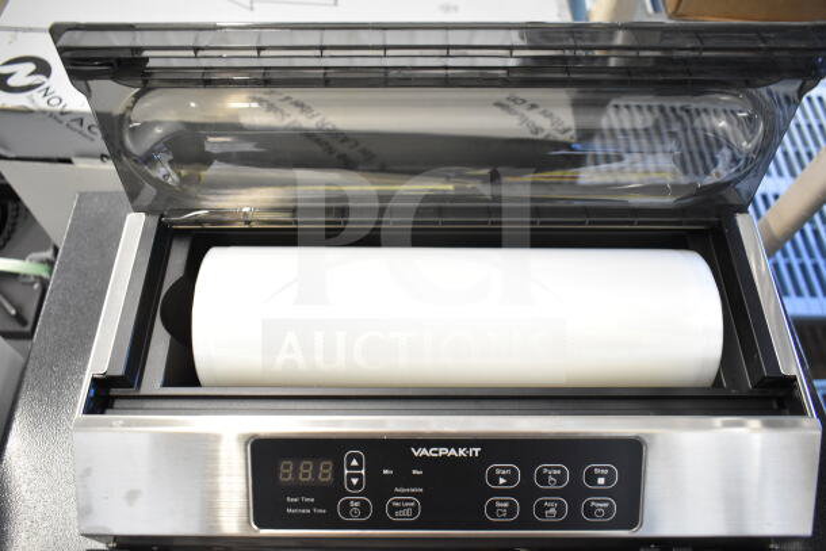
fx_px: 688
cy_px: 276
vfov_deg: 43.6
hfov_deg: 61.9
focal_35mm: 30
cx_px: 413
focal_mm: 20
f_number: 4
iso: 1600
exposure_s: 1/60
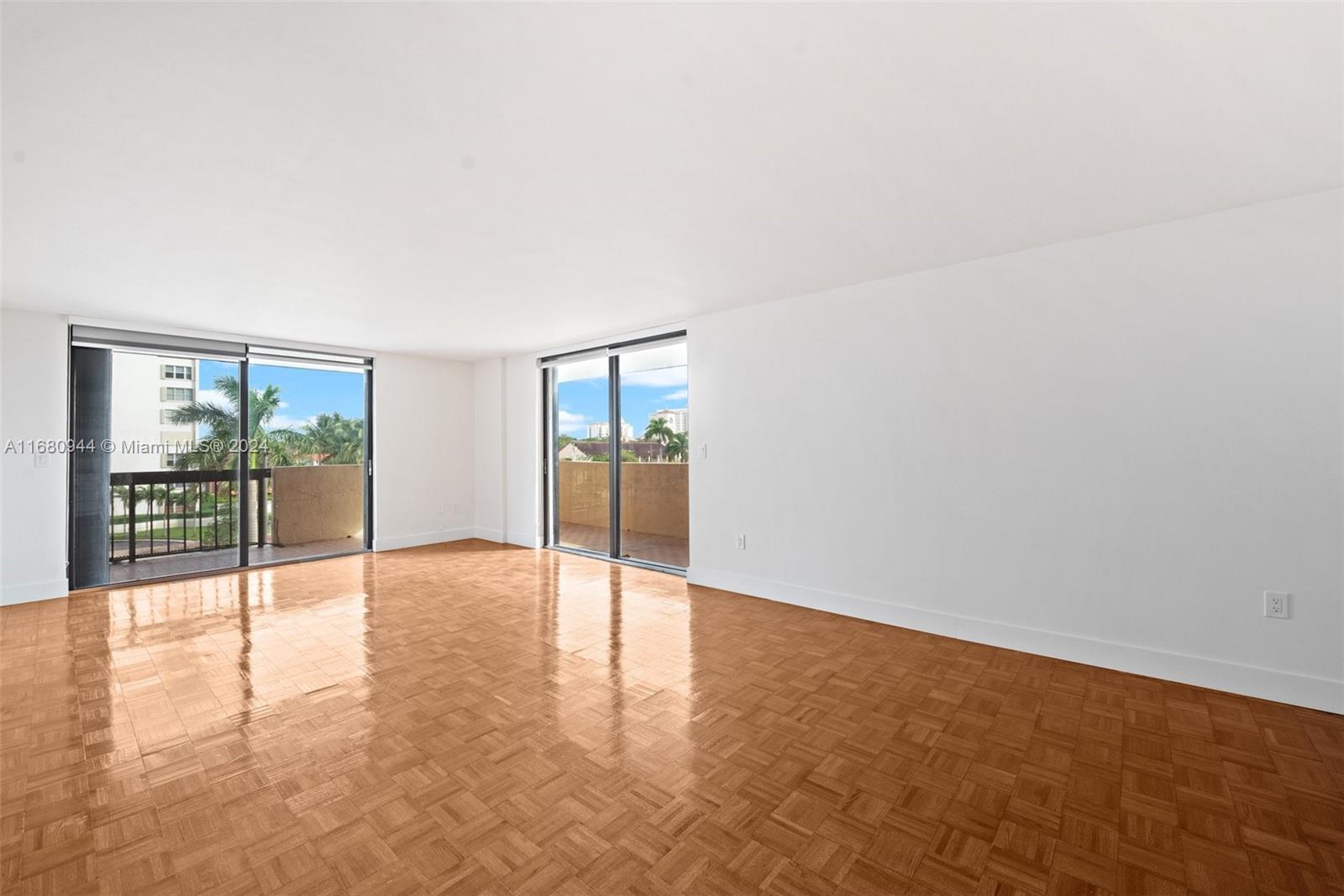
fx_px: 523
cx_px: 672
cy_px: 448
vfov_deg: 81.2
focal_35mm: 14
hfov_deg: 104.2
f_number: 8
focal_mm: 14
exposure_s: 1/20
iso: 200
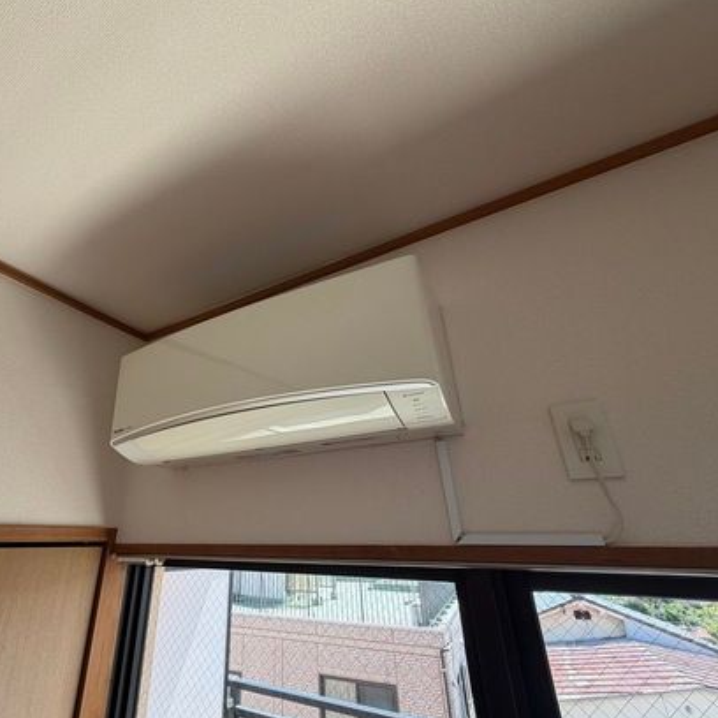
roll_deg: -0.8
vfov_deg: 84.0
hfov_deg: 82.8
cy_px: 359
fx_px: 399
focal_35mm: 17
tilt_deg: +24.0
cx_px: 283
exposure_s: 1/170
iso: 64
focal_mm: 2.22
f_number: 2.2
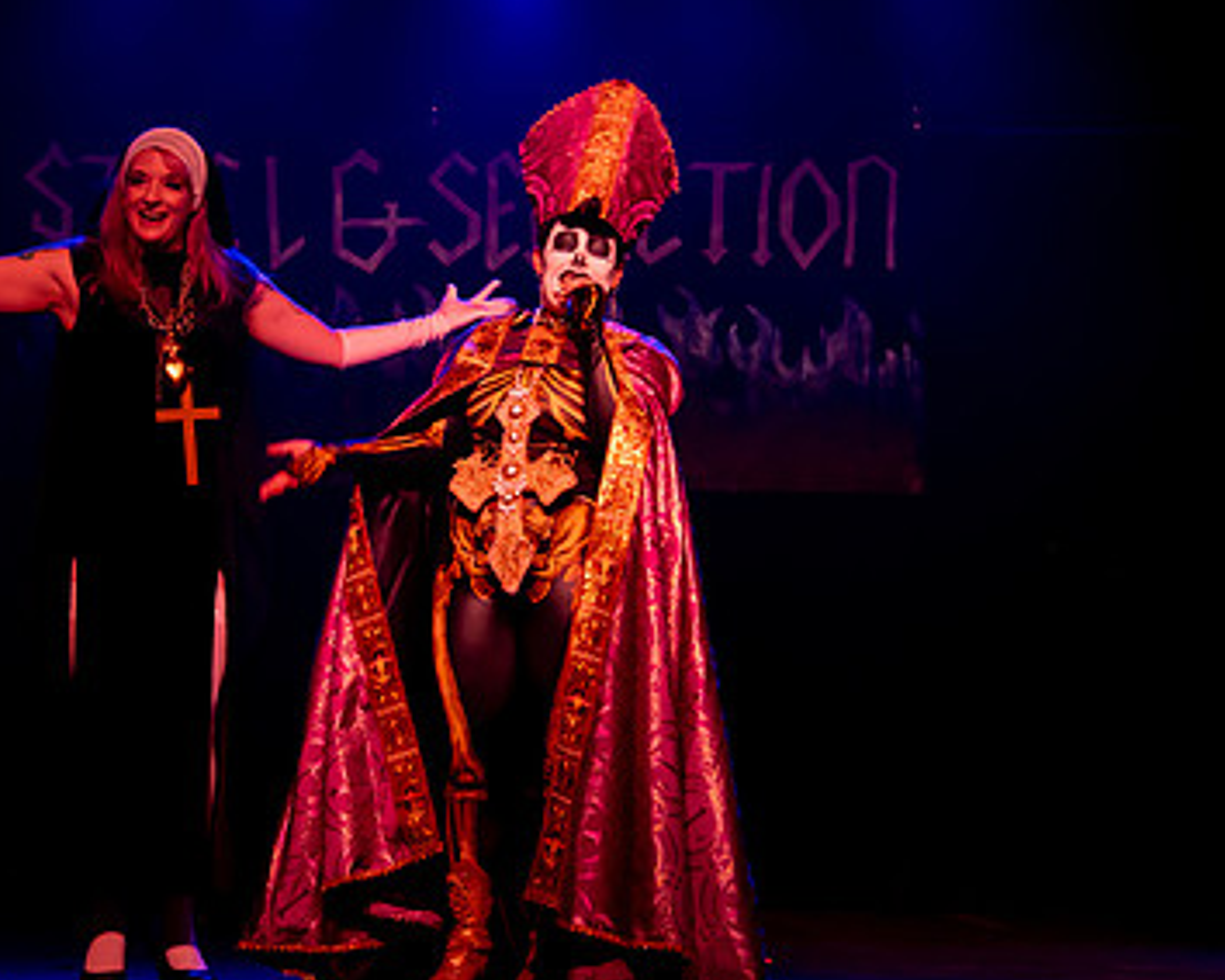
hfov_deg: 23.7
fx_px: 2900
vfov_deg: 19.2
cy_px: 447
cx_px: 384
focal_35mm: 80
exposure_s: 1/80
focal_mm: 52
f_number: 4
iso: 5000
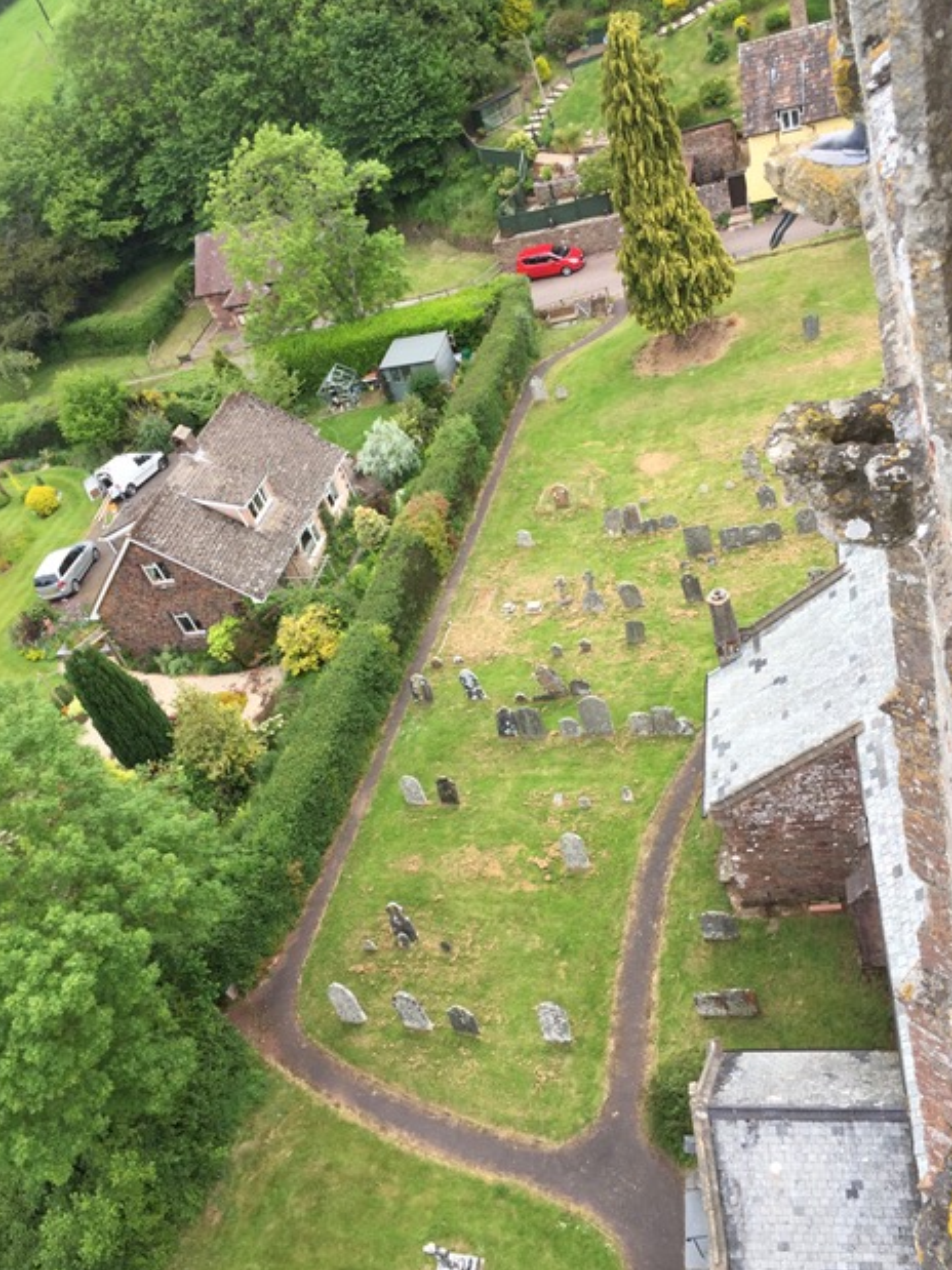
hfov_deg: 46.8
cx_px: 484
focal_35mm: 30
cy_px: 654
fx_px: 1100
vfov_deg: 60.0
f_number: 2.2
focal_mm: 4.15
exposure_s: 1/465
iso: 32
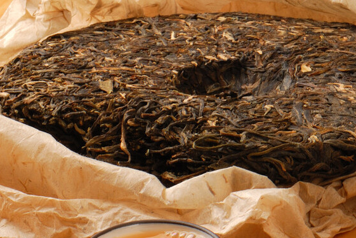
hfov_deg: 6.1
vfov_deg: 4.1
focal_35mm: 337
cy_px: 180
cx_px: 377
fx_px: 3333
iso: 100
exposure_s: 1/80
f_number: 29
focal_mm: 105
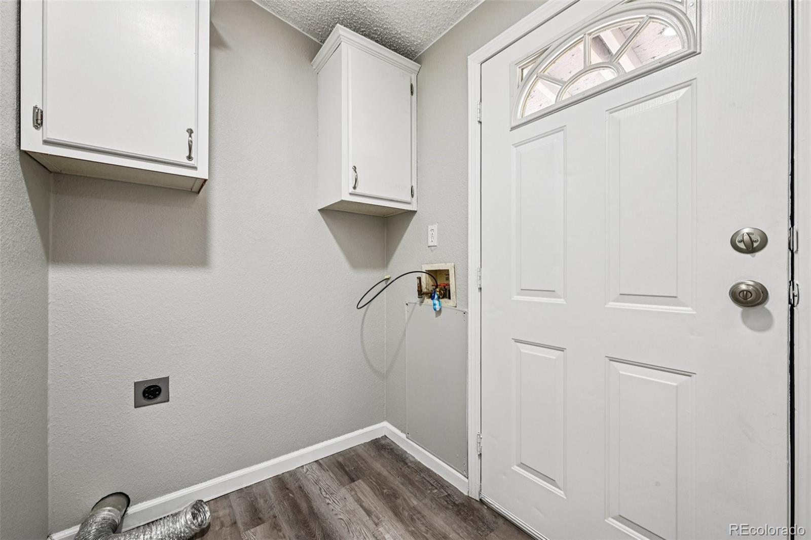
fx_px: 315
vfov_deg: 81.2
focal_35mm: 14
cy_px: 270
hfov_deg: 104.3
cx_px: 406
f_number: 11
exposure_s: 1/6
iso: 400
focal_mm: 14
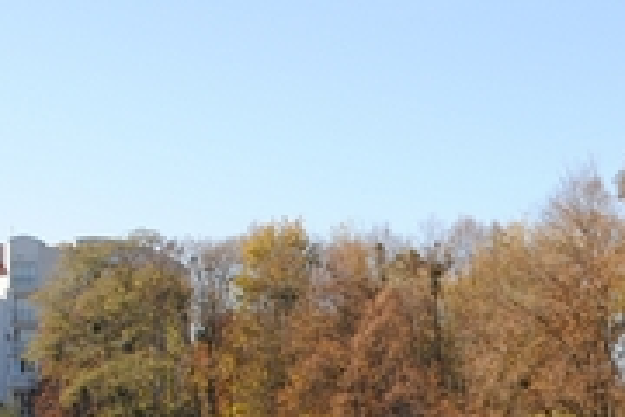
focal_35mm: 130
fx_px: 2257
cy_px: 653
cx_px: 483
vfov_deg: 10.2
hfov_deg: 15.7
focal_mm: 26
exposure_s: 1/160
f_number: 6.3
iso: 100
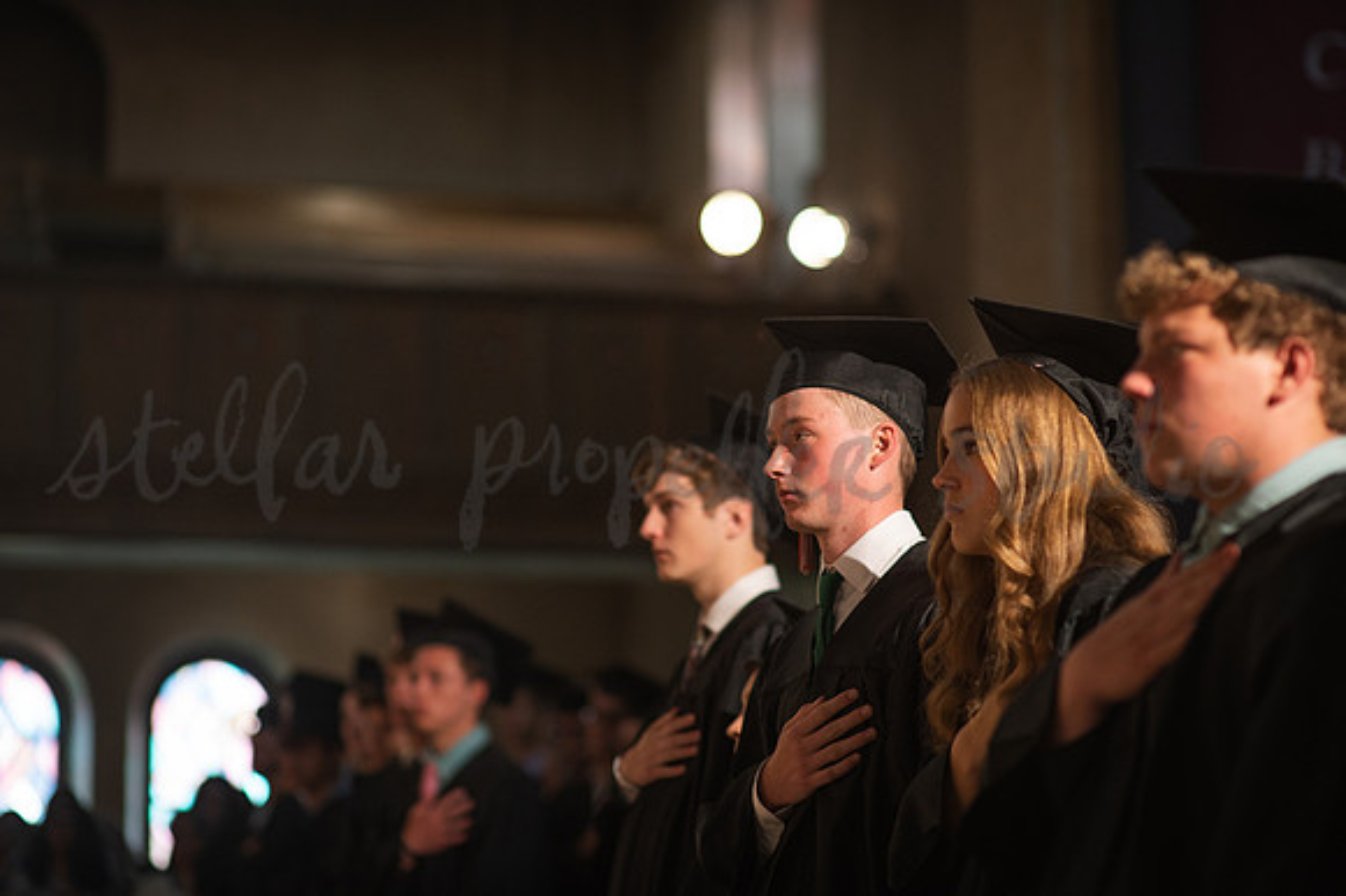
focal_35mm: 85
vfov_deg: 16.1
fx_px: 3176
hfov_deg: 23.9
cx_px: 673
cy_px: 448
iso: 1000
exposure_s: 1/200
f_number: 2
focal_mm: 85
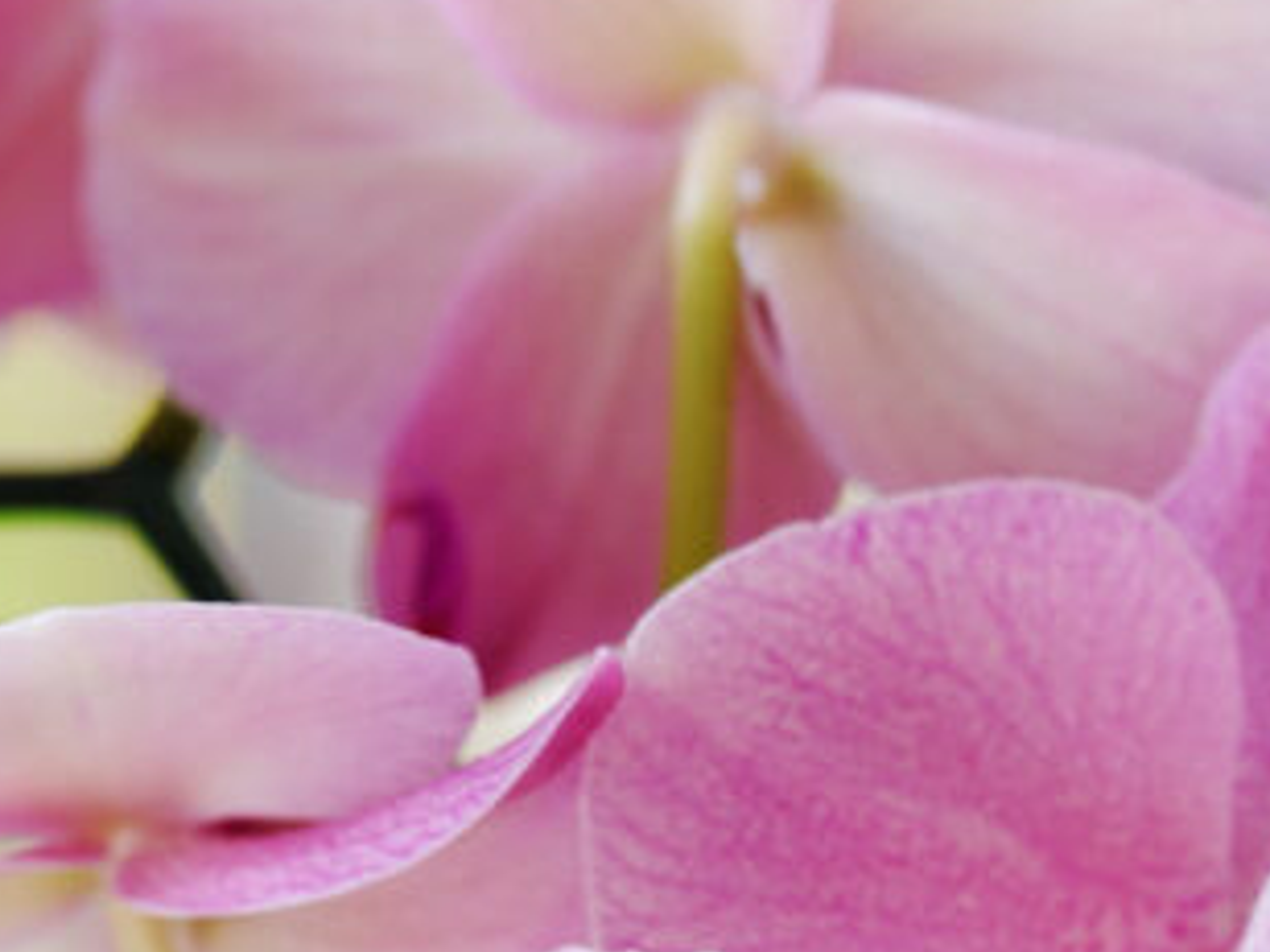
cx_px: 792
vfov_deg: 3.8
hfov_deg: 5.0
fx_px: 14418
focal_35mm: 393
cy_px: 762
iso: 500
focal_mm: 105
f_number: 4.5
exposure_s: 1/100
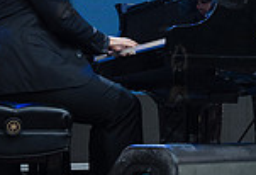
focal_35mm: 159
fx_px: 1139
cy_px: 6
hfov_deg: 11.9
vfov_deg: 8.7
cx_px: 444
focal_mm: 38
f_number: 4.5
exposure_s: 1/250
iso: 1600
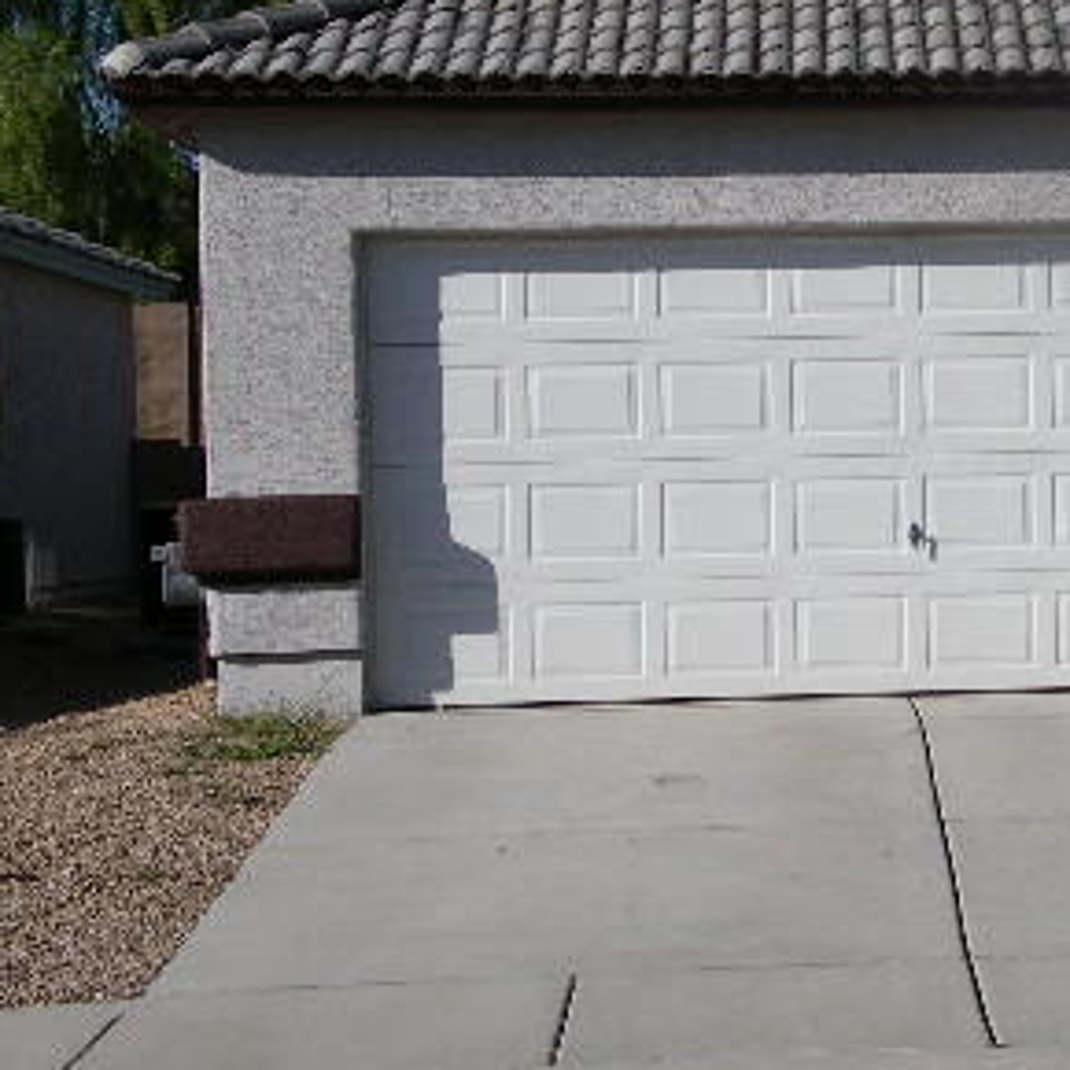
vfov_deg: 14.4
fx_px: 4232
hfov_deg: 14.1
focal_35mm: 121
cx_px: 1144
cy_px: 483
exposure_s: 1/800
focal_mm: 12.8
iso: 80
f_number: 5
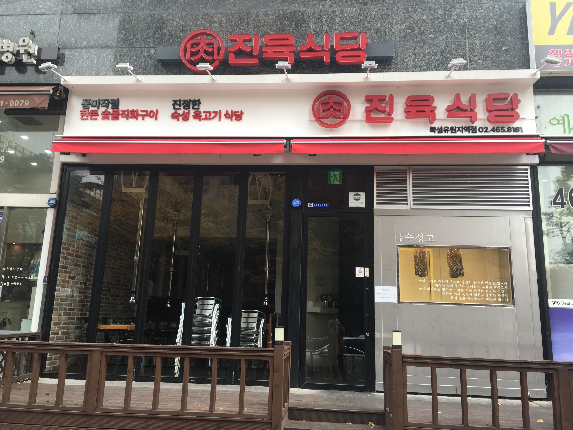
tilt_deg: +12.3
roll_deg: -1.3
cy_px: 215
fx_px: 480
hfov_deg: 61.7
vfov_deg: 48.2
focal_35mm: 29
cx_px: 286
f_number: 2.2
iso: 32
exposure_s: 1/60
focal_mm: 4.15
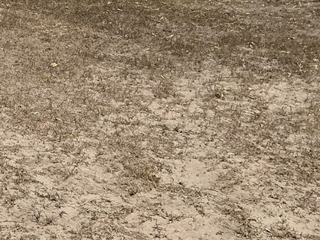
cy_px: -27
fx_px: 657
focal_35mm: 71
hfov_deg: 25.0
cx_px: -51
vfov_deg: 19.8
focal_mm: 3
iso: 25
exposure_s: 1/3125
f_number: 1.8
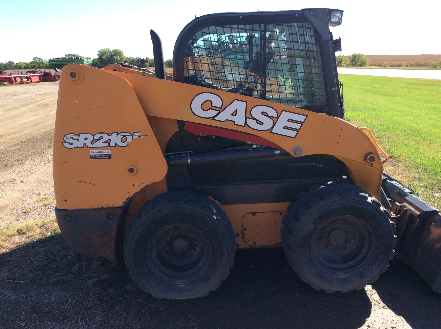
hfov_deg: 56.9
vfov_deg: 44.1
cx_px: 220
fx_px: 407
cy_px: 164
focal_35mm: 32
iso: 32
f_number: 2.4
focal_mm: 3.3
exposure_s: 1/673
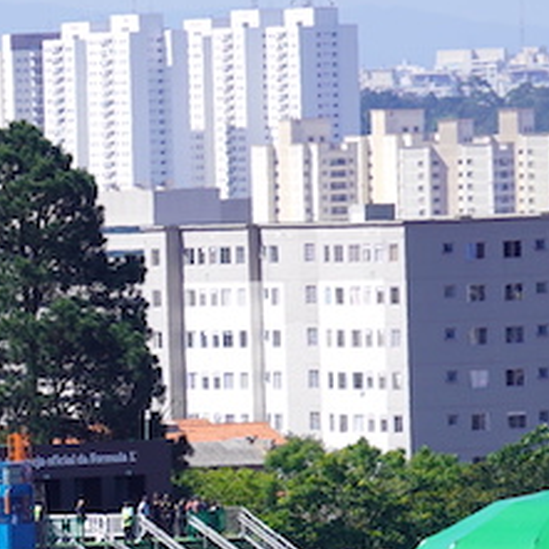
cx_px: -179
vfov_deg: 2.0
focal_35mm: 878
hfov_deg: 2.0
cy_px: 601
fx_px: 15754
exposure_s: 1/500
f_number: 5.6
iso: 100
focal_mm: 190
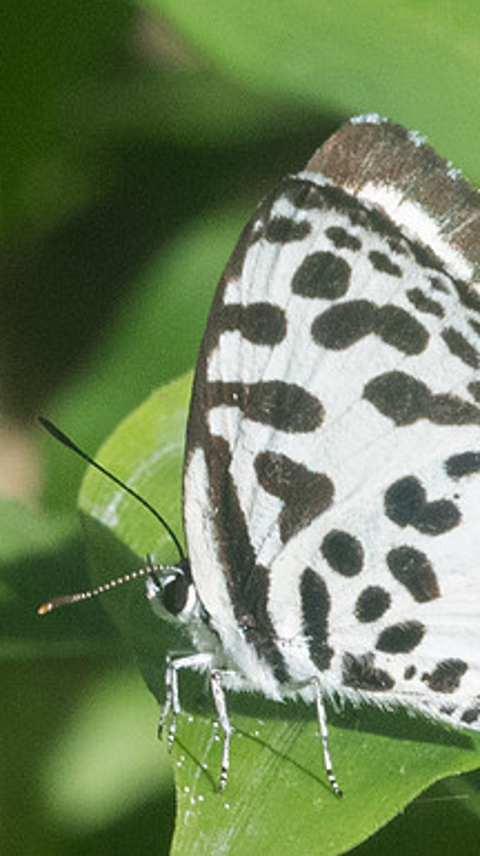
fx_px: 30131
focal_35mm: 1329
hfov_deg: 0.9
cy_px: 479
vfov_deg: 1.6
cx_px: 482
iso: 1000
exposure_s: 1/400
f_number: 18
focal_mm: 150
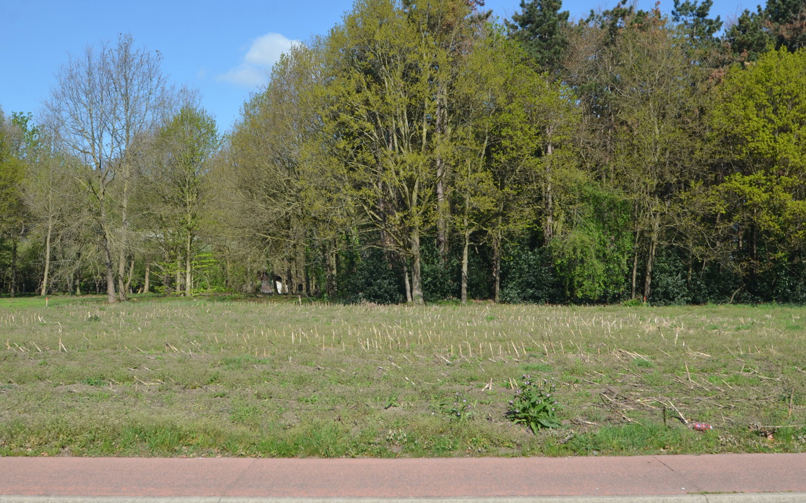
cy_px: 228
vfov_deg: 29.8
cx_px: 405
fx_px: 945
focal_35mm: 43
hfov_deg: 46.2
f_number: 8
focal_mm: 24
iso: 125
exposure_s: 1/250
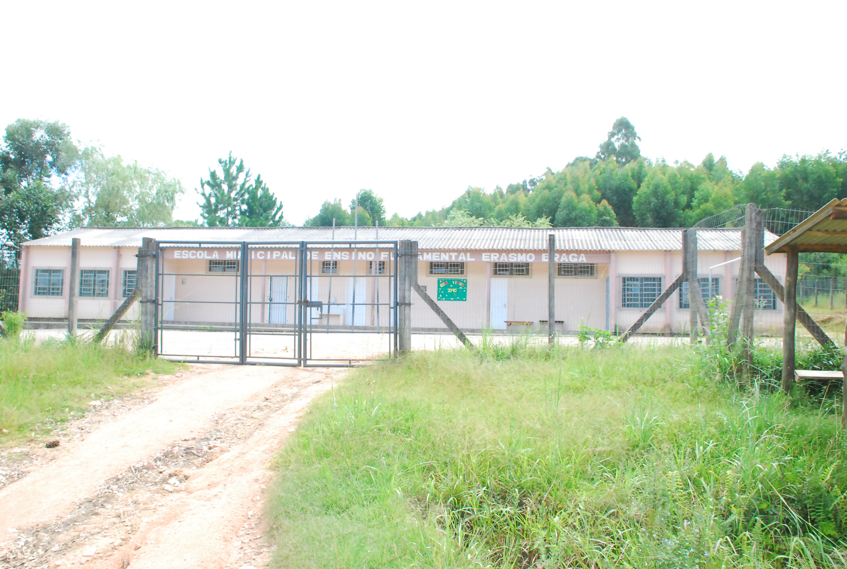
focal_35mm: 30
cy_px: 284
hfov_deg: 61.8
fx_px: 707
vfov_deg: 43.8
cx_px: 424
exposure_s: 1/200
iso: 1000
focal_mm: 20
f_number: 11
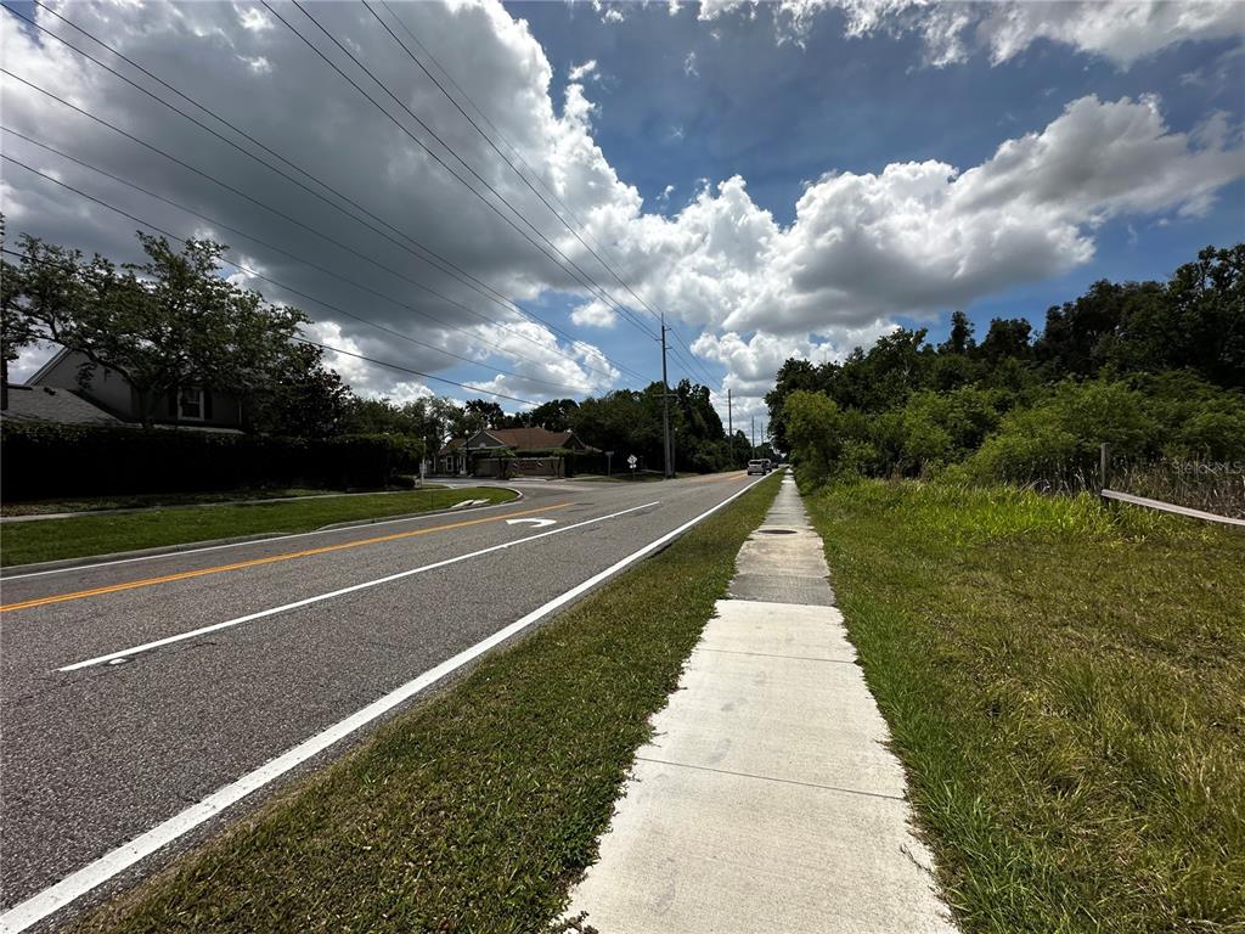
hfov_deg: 102.1
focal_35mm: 14
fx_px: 504
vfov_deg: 85.7
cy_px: 467
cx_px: 622
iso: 50
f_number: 2.2
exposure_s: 1/4292
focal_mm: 2.22
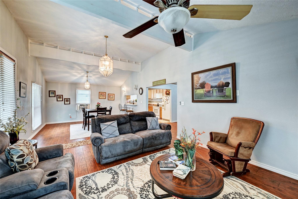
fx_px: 116
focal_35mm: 14
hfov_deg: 104.3
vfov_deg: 81.1
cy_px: 100
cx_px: 149
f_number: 8
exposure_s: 1/4
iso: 400
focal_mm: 14
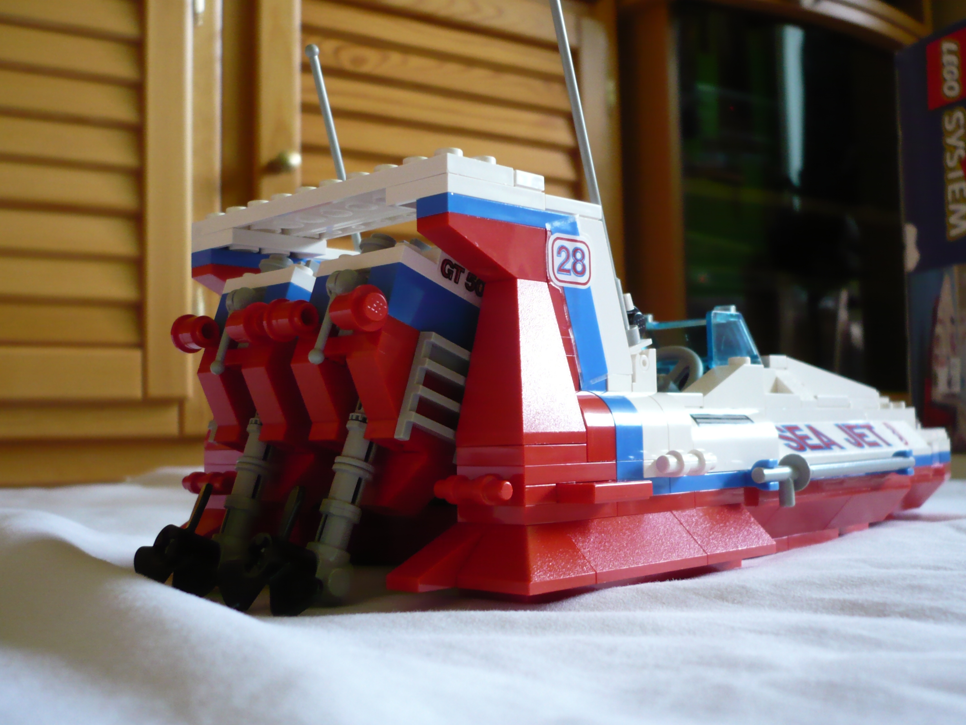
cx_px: 510
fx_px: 1116
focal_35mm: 40
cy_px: 361
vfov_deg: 36.0
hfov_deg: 46.8
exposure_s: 1/15
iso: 200
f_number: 2.8
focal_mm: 5.8
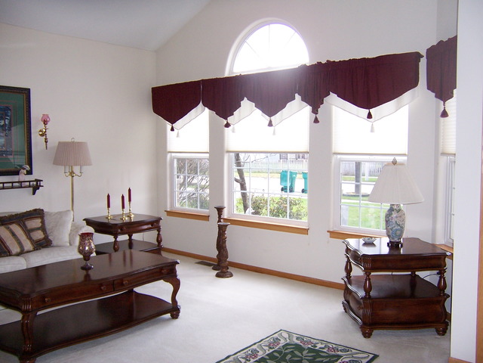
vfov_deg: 42.9
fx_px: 460
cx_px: 242
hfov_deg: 55.4
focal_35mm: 33
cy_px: 182
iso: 140
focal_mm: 5.5
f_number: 2.8
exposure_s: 1/90
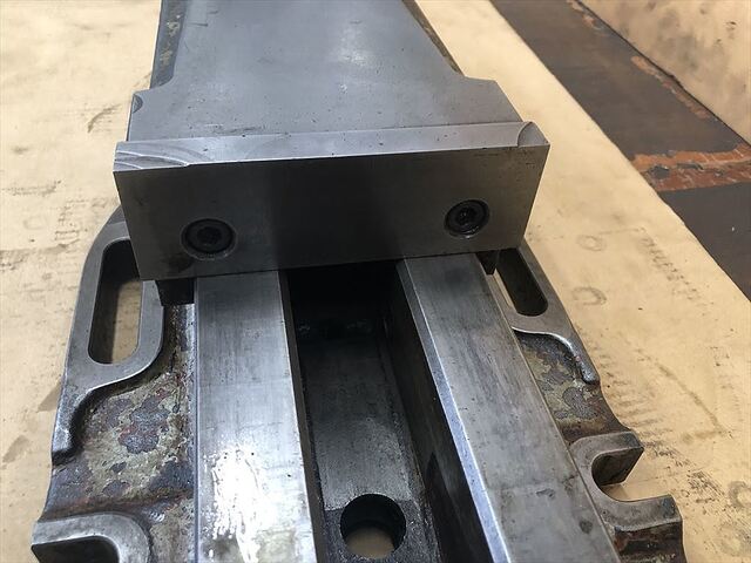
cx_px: 376
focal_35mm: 28
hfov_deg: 63.4
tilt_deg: -47.0
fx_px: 607
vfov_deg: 49.7
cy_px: 282
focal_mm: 3.99
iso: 64
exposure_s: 1/15
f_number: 1.8
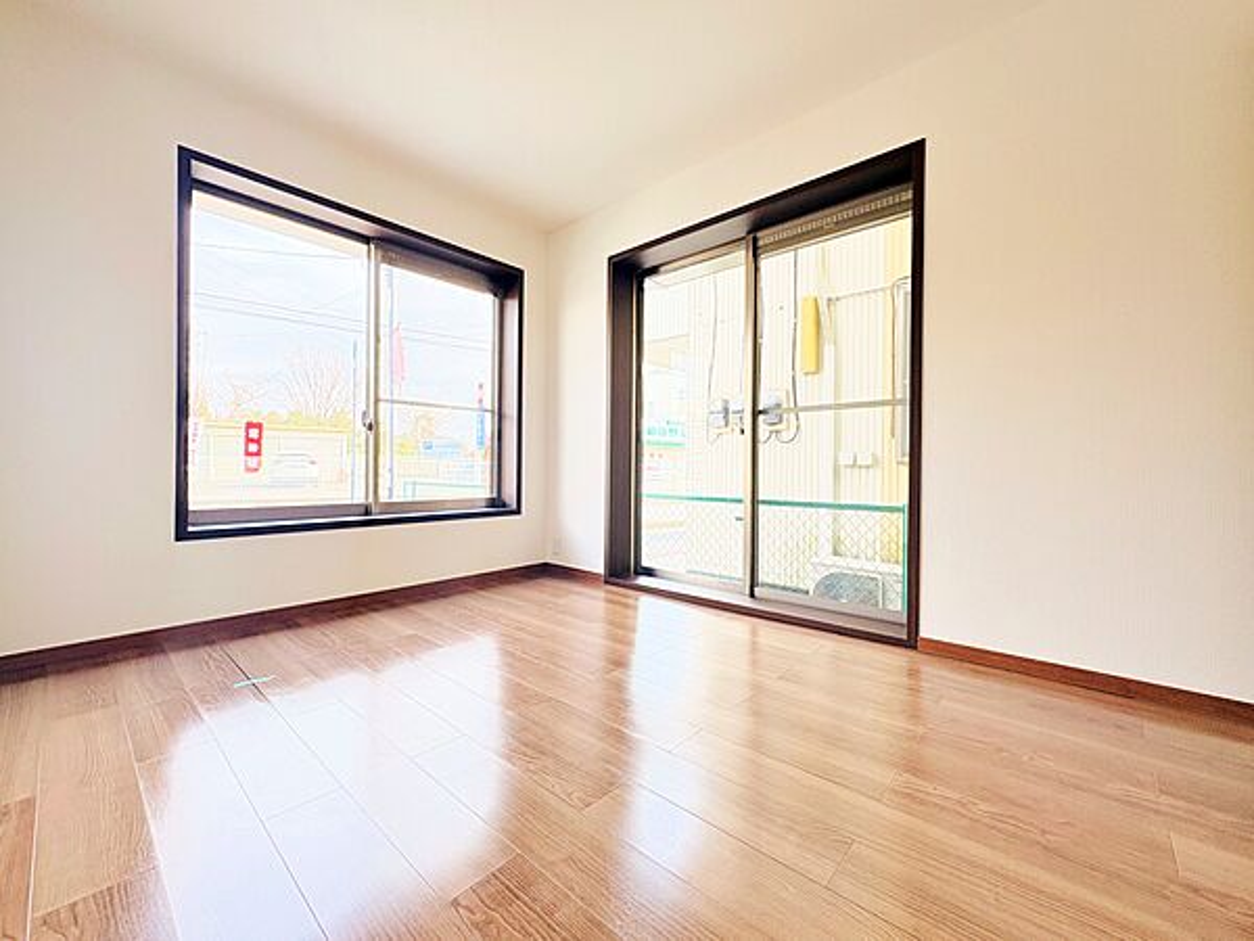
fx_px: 507
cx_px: 627
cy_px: 470
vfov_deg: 85.7
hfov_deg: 102.1
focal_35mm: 14
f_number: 2.2
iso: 125
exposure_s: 1/118
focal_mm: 2.22
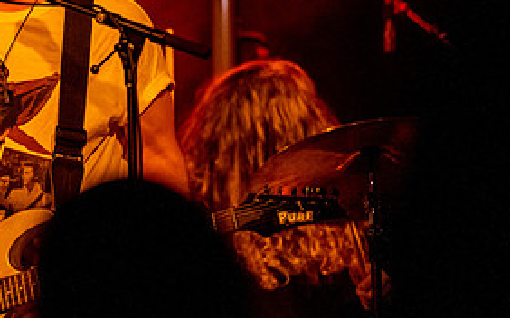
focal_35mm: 412
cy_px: 61
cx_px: 107
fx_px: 5724
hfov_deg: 5.1
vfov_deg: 3.2
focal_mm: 180
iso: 3200
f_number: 2.8
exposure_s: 1/250
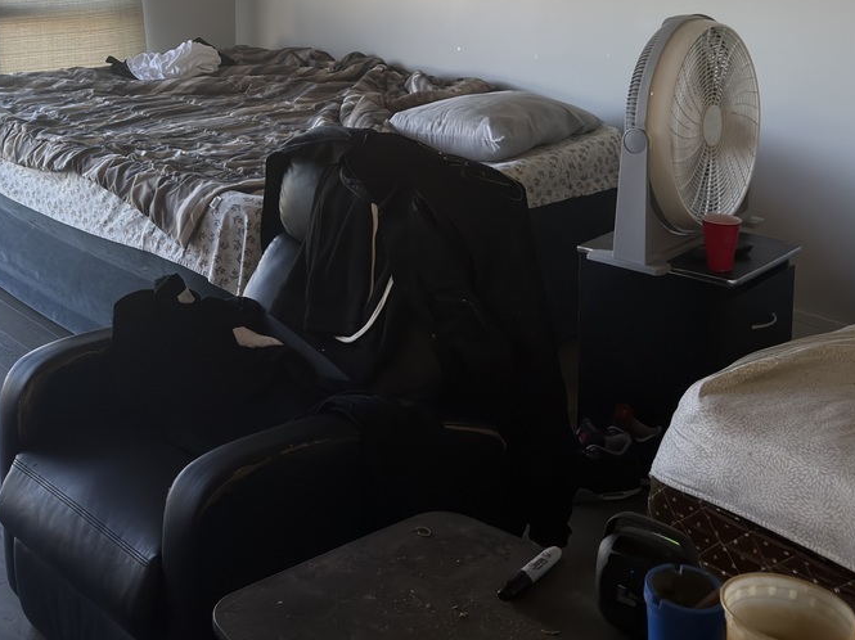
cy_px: 28
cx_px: 150
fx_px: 1284
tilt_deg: -7.5
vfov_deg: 26.8
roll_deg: +1.1
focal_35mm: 52
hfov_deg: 35.4
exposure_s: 1/232
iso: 160
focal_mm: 6.76
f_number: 1.78
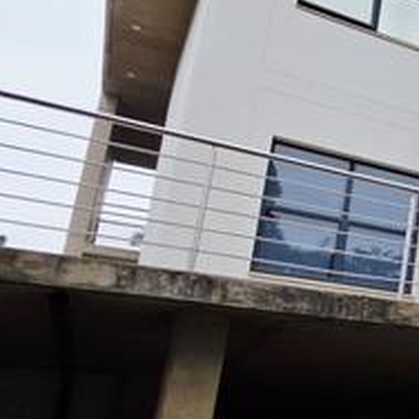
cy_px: 303
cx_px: 854
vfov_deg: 34.1
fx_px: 671
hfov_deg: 18.9
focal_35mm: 49
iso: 40
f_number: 1.9
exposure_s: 1/871
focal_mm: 2.2
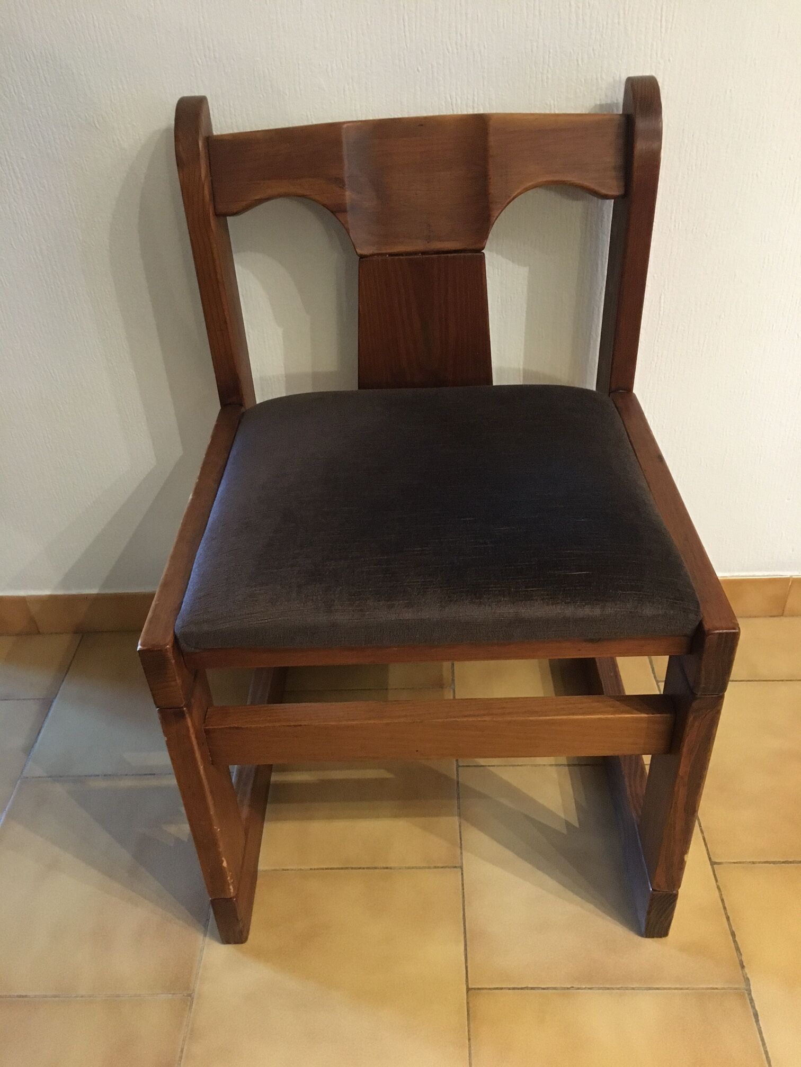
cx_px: 400
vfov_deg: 61.7
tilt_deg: -37.1
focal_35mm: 29
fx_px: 895
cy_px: 534
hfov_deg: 48.2
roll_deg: +5.5
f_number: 2.2
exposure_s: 1/17
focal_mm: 4.15
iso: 320
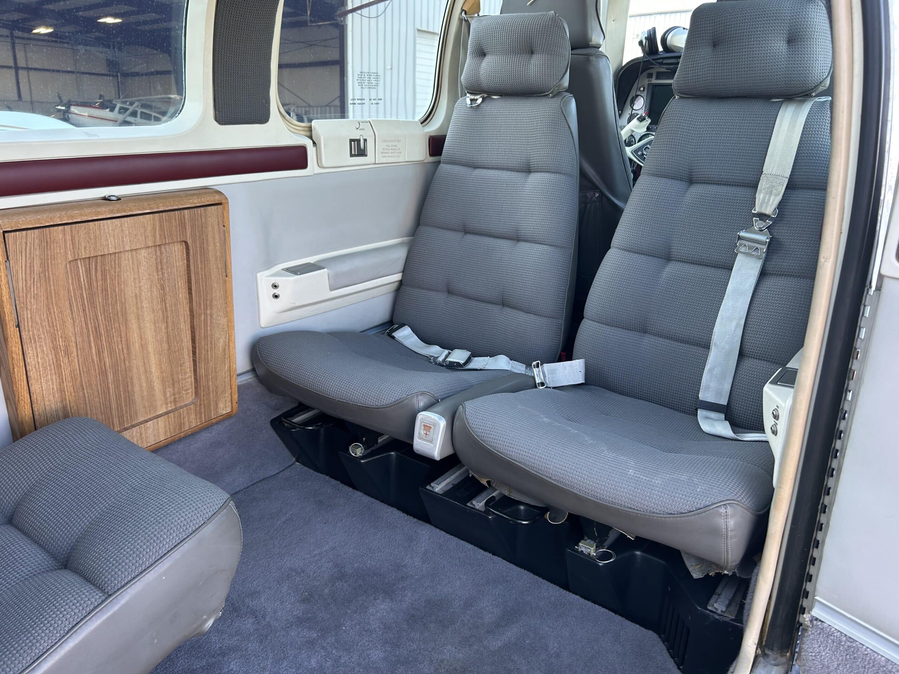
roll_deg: -1.1
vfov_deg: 53.1
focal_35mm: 26
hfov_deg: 67.3
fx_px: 675
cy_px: 337
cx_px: 450
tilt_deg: -15.2
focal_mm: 5.7
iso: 50
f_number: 1.5
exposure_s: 1/121
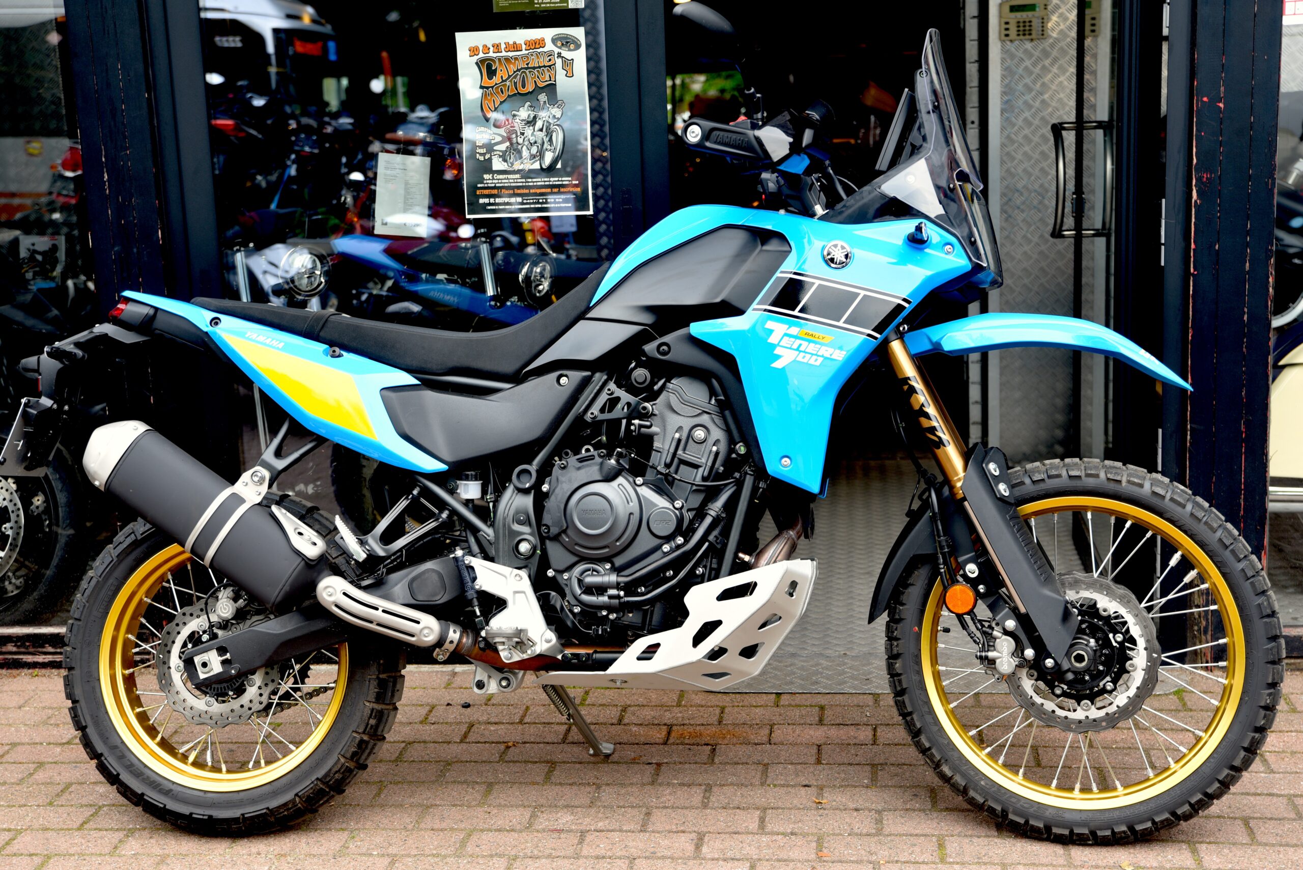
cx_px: 652
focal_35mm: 50
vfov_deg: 27.0
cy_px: 435
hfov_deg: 39.6
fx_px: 1810
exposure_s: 1/60
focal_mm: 50
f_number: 4
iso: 100
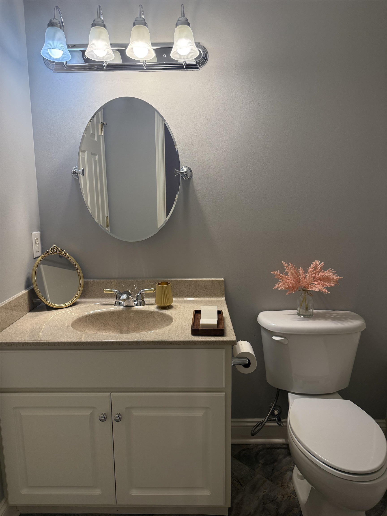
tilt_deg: -9.1
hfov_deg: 56.8
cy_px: 258
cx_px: 194
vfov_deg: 71.6
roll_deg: +1.4
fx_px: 358
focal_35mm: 24
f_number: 1.78
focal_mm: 6.76
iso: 160
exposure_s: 1/216
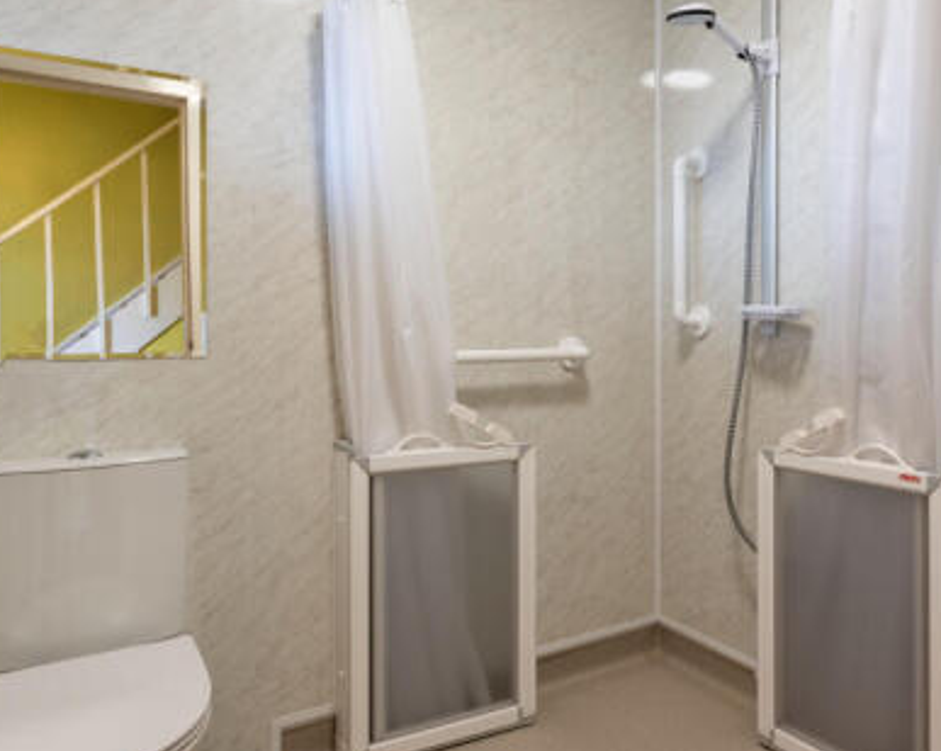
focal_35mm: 27
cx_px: 564
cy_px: 327
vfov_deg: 53.0
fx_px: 751
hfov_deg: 63.5
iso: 400
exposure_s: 1/10
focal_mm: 17
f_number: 8
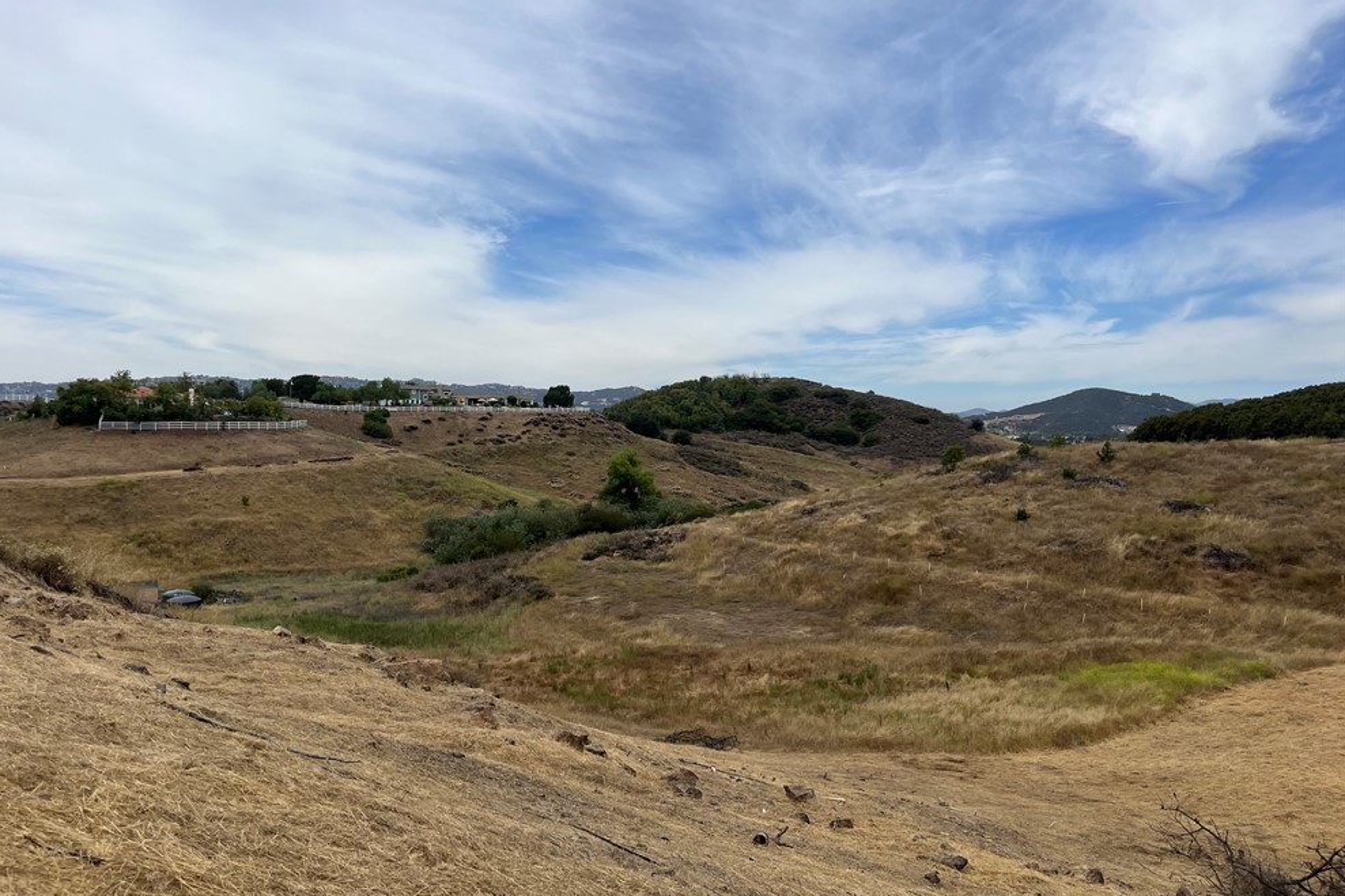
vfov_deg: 46.4
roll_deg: -0.2
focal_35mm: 28
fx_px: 1046
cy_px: 449
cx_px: 654
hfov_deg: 65.5
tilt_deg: -2.1
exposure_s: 1/6897
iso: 50
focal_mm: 5.1
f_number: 1.6
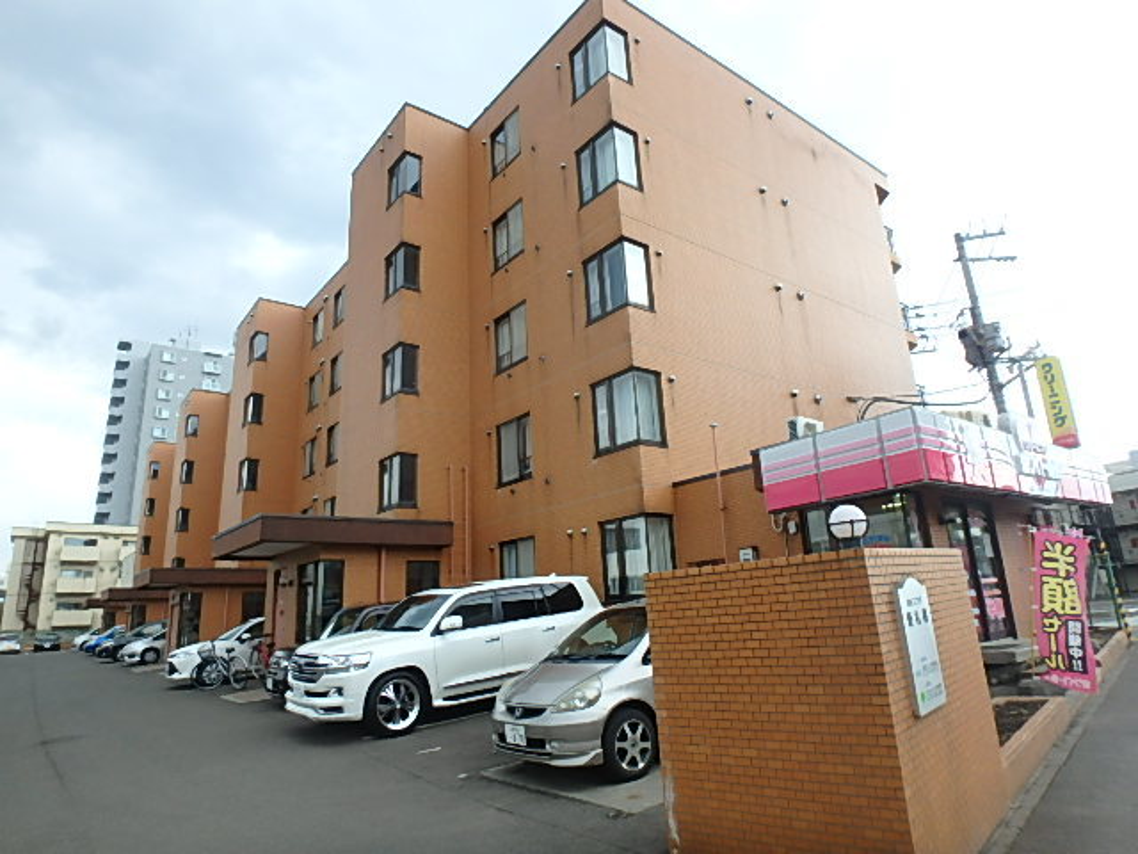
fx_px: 690
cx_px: 569
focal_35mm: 21
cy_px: 427
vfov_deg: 63.4
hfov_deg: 79.0
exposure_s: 1/250
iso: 125
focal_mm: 3.7
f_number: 3.5
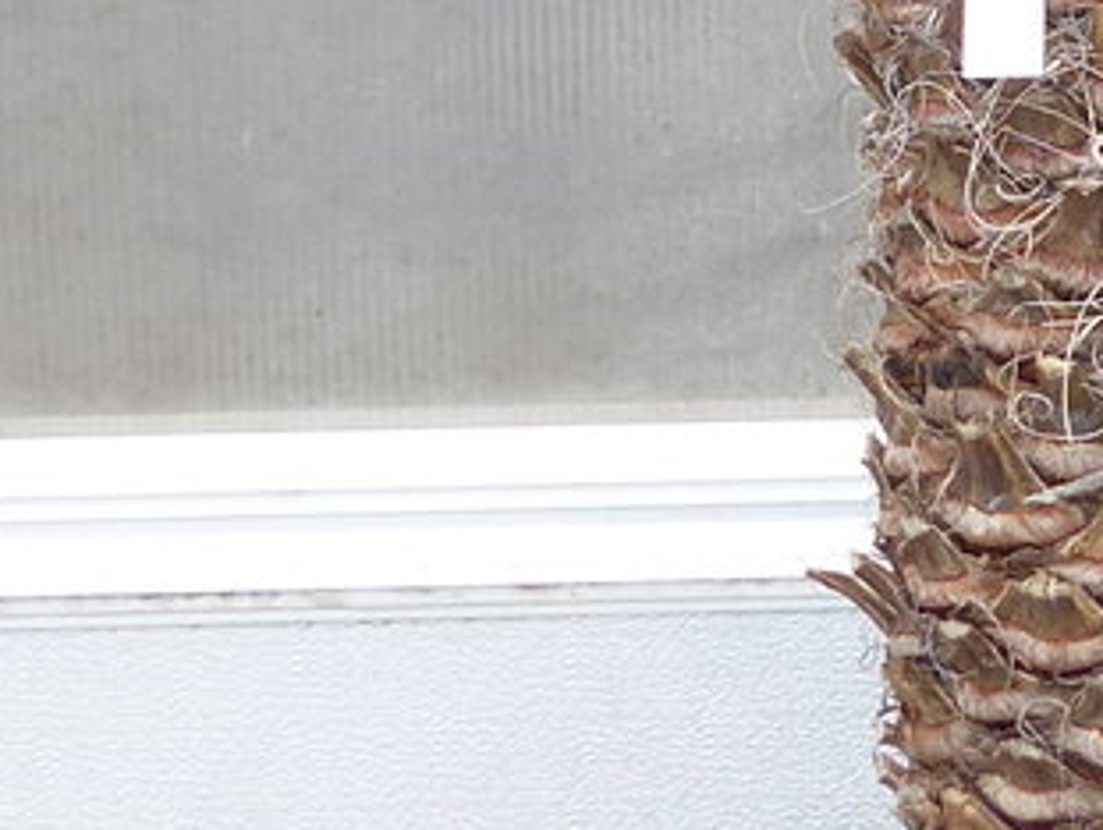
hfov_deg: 12.9
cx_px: 1309
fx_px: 4753
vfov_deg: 9.9
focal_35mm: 149
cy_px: 14
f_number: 2.8
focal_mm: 5.3
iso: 160
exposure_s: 1/60
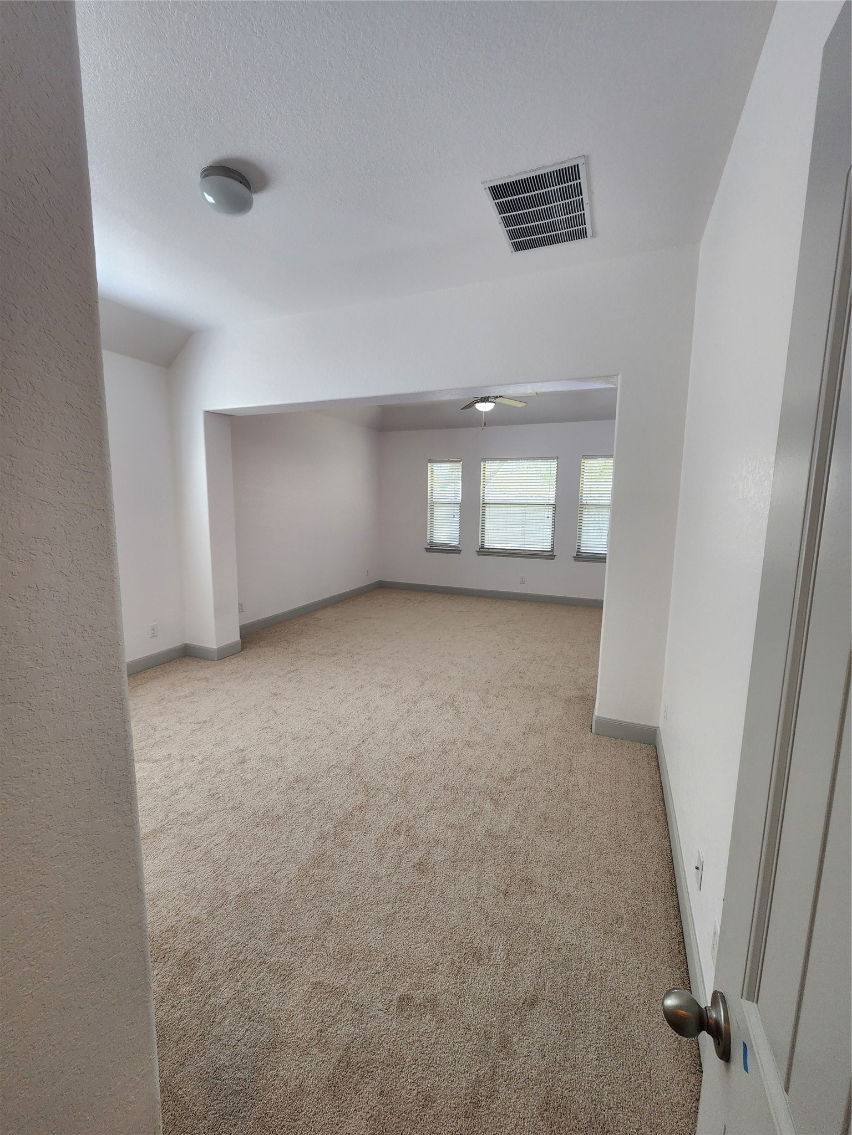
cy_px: 568
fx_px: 427
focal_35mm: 13
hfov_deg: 89.9
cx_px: 426
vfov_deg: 106.2
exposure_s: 1/50
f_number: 2.2
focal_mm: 2.2
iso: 125
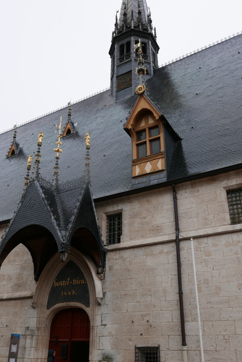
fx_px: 332
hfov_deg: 40.0
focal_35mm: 33
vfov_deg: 57.0
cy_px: 202
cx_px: 112
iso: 200
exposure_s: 1/125
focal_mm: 12.5
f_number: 5.6
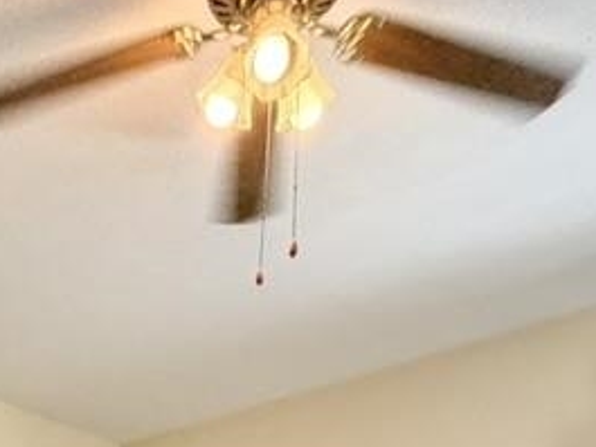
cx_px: 58
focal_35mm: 54
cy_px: 851
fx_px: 930
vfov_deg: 19.0
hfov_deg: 33.6
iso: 250
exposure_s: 1/120
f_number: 2.2
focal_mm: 2.22
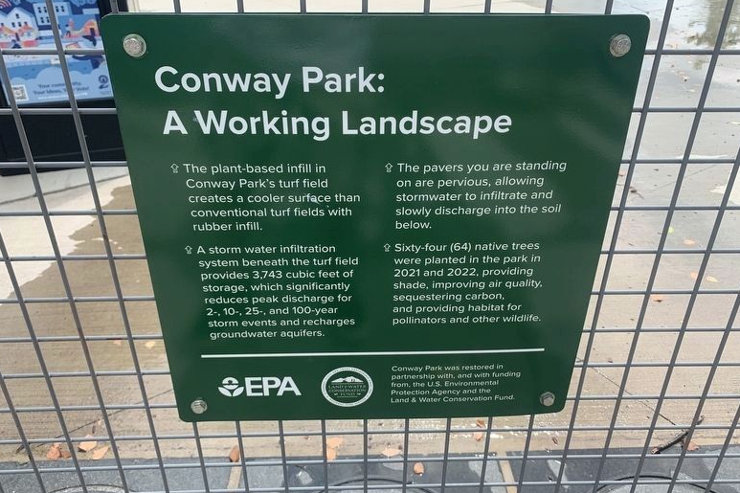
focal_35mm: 28
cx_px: 369
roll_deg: +1.0
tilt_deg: -29.4
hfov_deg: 65.5
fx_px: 575
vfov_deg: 46.4
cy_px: 233
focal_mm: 4.25
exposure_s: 1/1054
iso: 25
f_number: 1.8
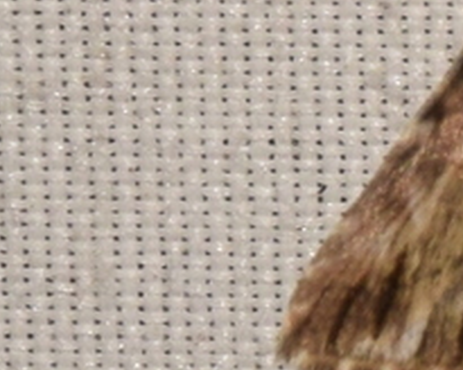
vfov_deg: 1.7
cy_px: -38
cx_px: 804
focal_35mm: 922
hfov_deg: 2.1
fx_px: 12634
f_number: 14
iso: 200
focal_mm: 140
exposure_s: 1/160
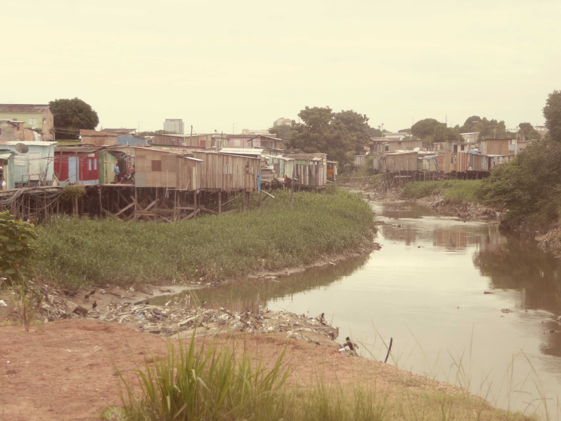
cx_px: 280
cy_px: 210
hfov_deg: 26.3
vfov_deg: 19.9
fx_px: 1199
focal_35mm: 74
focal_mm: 13.2
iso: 80
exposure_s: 1/160
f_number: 4.6
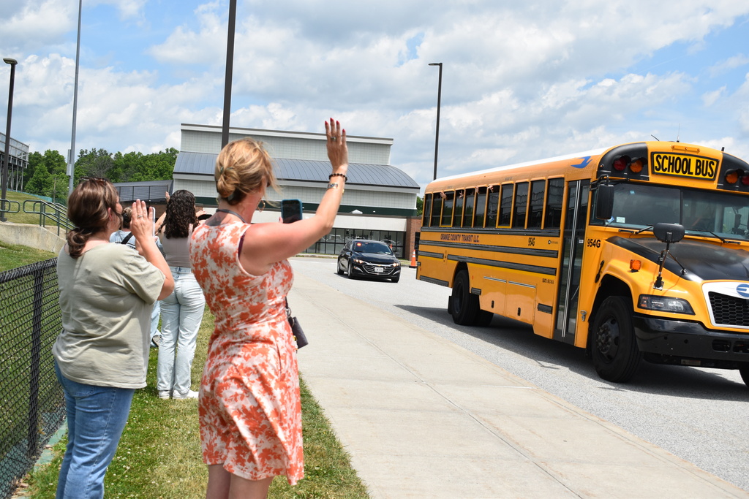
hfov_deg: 43.6
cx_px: 374
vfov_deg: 29.9
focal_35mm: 45
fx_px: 936
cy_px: 250
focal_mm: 30
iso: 400
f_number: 7.1
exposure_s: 1/2000
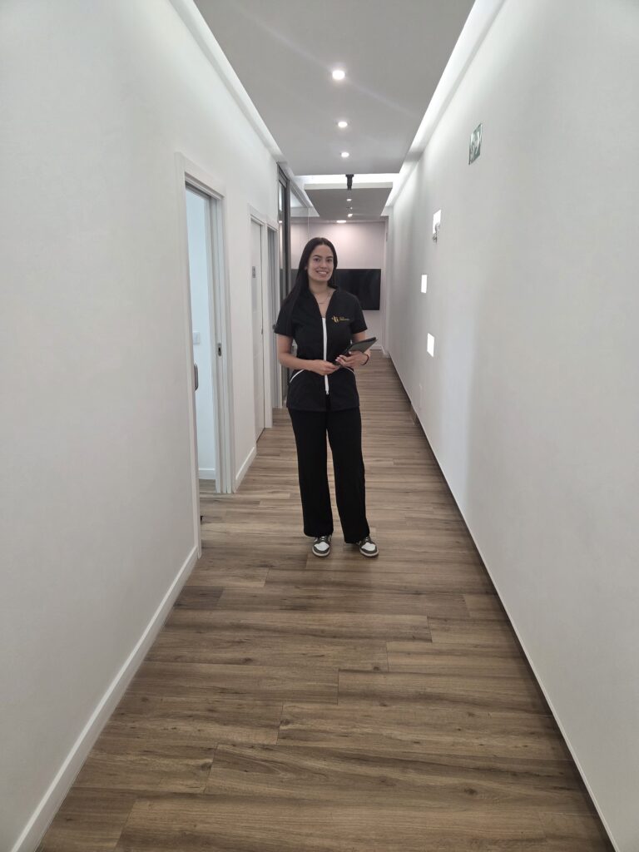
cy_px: 426
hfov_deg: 58.9
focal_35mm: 23
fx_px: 566
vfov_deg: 73.9
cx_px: 320
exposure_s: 1/100
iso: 100
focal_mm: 5.4
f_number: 1.8
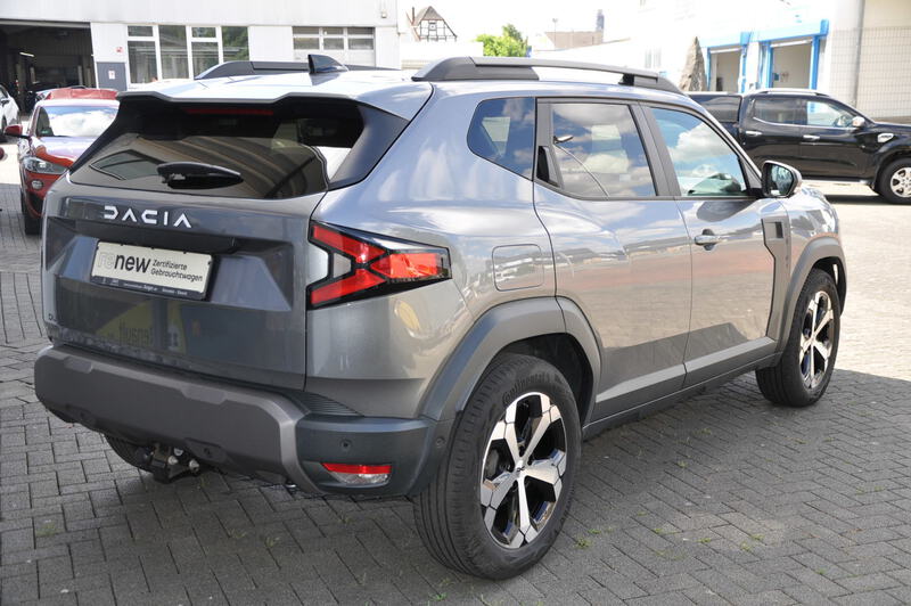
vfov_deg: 31.8
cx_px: 456
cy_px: 303
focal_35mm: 42
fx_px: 1062
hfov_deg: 46.4
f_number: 4.2
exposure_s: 1/200
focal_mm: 28
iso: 200
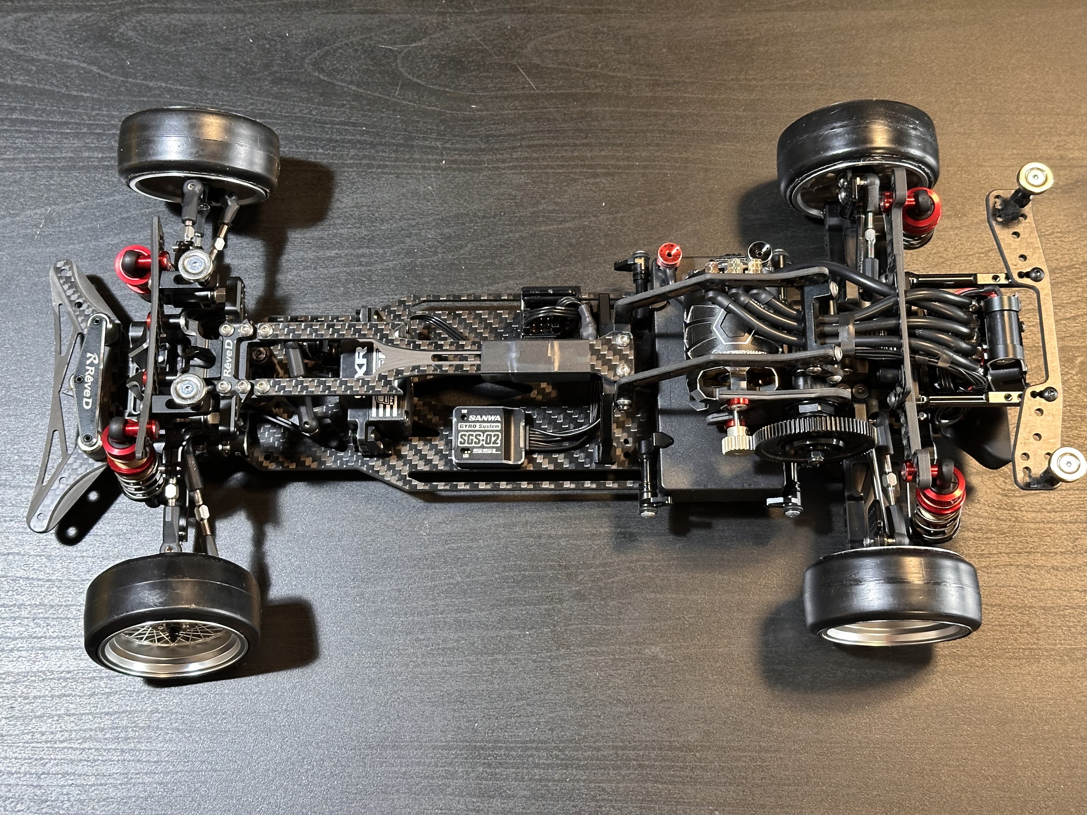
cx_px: 544
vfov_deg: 30.3
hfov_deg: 39.7
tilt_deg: -72.6
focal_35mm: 48
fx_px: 1507
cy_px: 408
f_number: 1.78
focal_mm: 6.86
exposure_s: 1/33
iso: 320
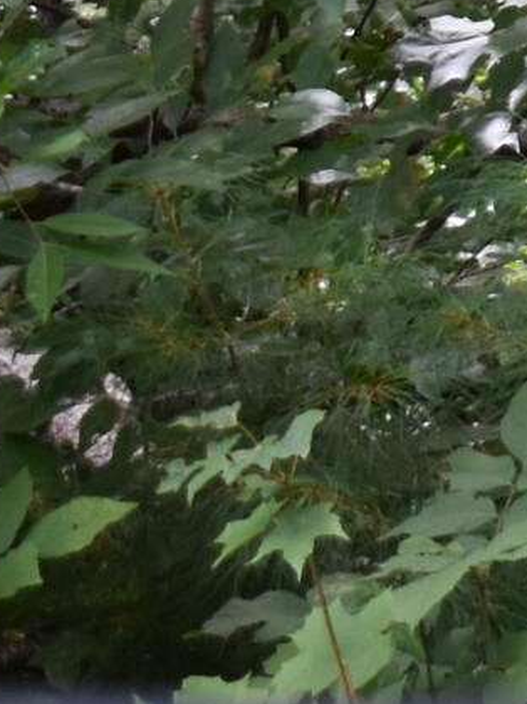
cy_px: -927
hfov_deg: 4.0
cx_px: 1875
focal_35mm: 351
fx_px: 7129
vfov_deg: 5.5
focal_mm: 34
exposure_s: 1/100
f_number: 5
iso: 400
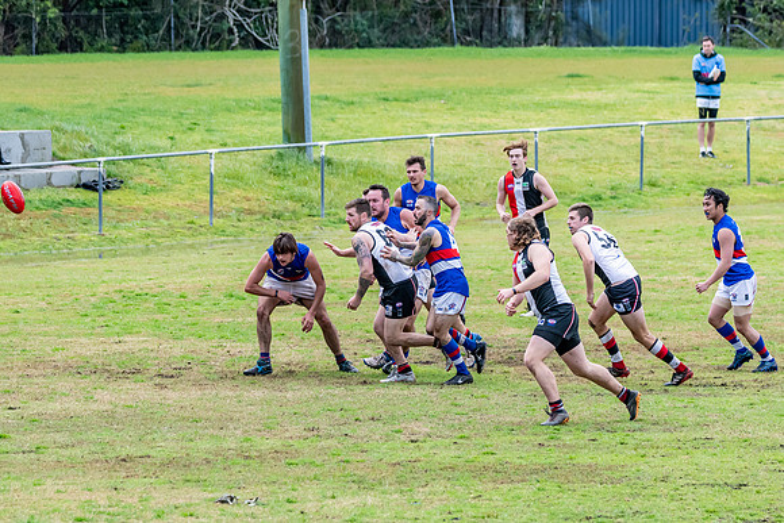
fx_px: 8053
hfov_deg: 5.6
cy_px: 293
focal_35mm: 370
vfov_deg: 3.7
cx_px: 439
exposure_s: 1/1600
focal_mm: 220
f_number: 7.1
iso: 1250
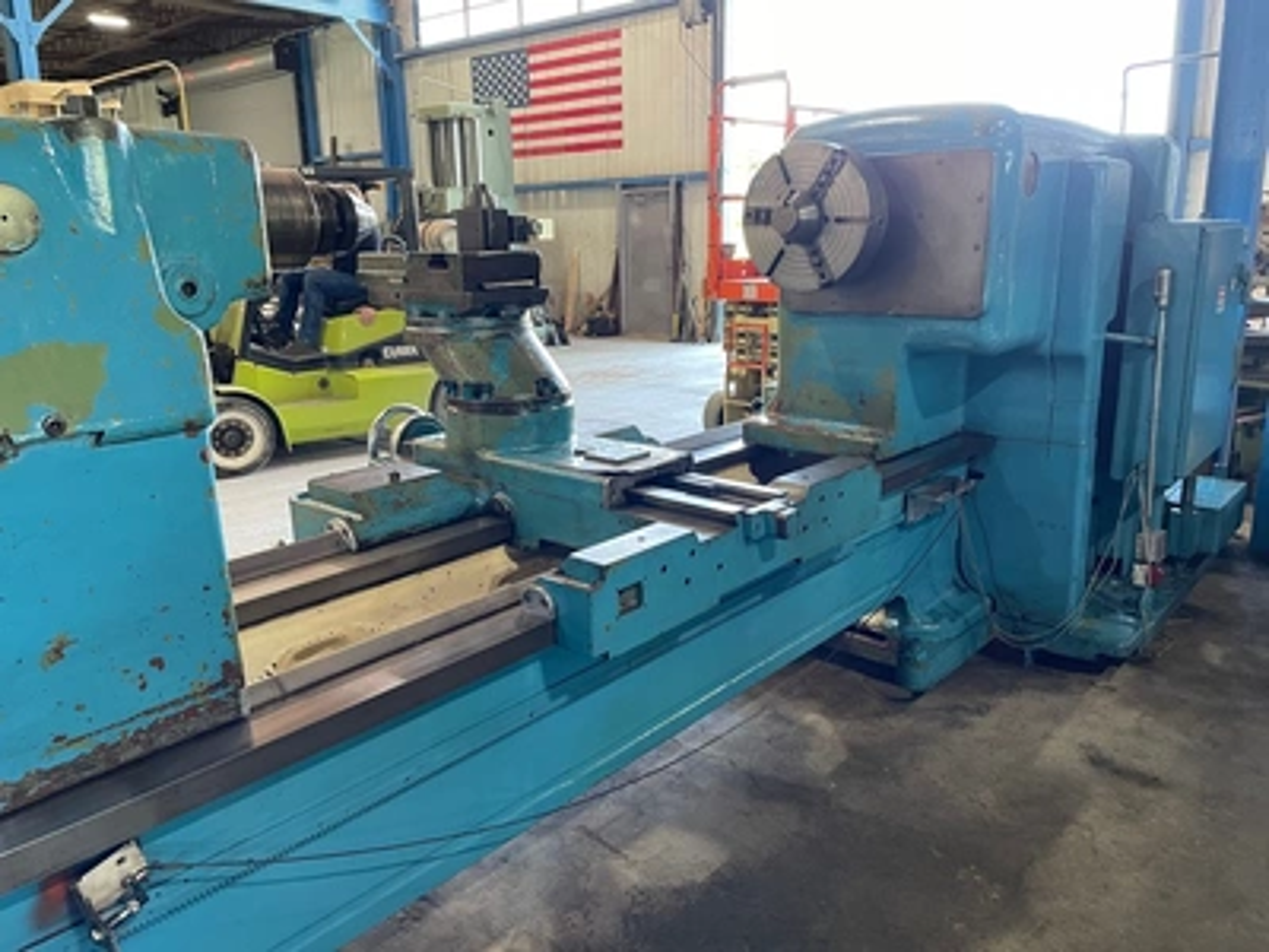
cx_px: 634
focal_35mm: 26
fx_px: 953
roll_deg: +1.3
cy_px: 476
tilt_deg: -13.8
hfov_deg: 67.3
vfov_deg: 53.1
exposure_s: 1/60
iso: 200
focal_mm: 4.2
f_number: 1.6
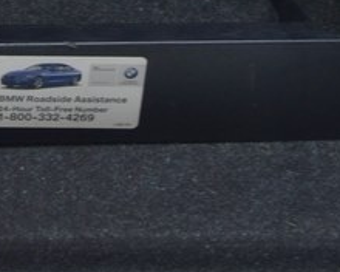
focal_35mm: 144
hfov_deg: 12.9
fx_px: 1449
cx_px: -110
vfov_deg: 10.3
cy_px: -174
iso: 400
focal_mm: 22
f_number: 5.6
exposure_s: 1/20
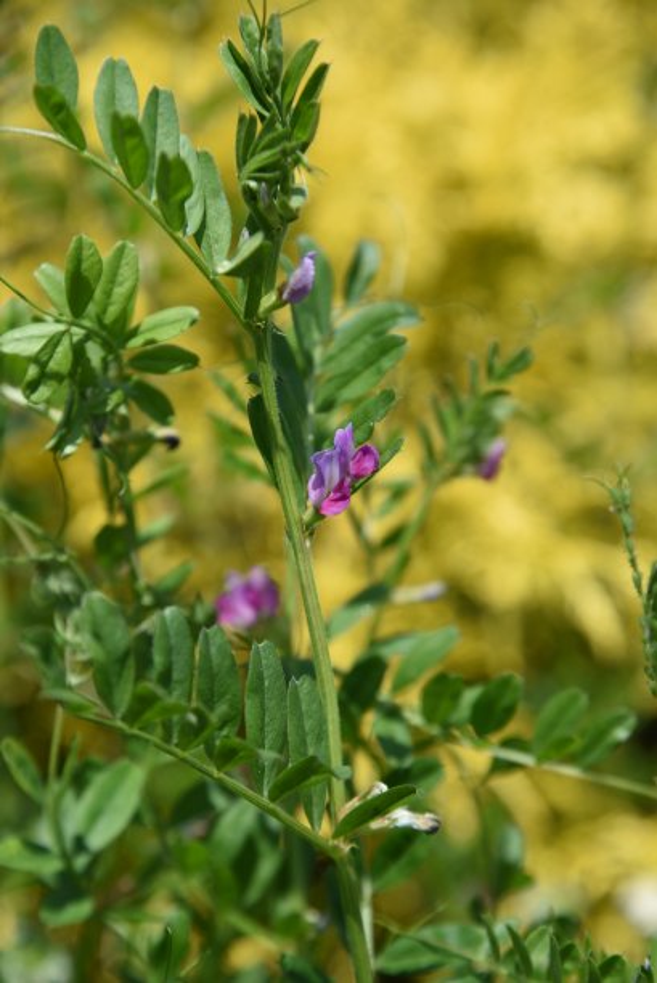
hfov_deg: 11.4
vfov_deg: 17.1
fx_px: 3279
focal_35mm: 120
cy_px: 492
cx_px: 328
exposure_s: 1/800
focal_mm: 120
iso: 200
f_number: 5.6
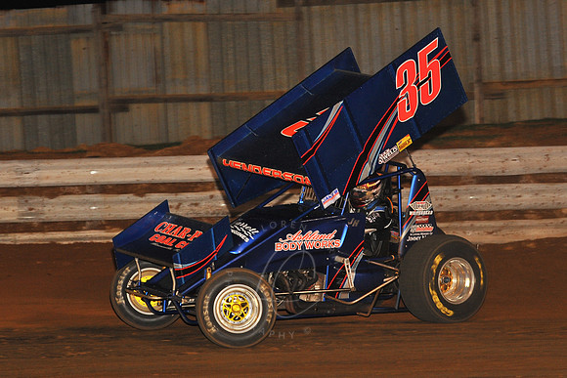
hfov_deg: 15.2
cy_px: 189
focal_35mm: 135
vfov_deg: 10.2
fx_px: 2127
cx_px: 284
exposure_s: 1/320
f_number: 6.3
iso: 1250
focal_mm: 135
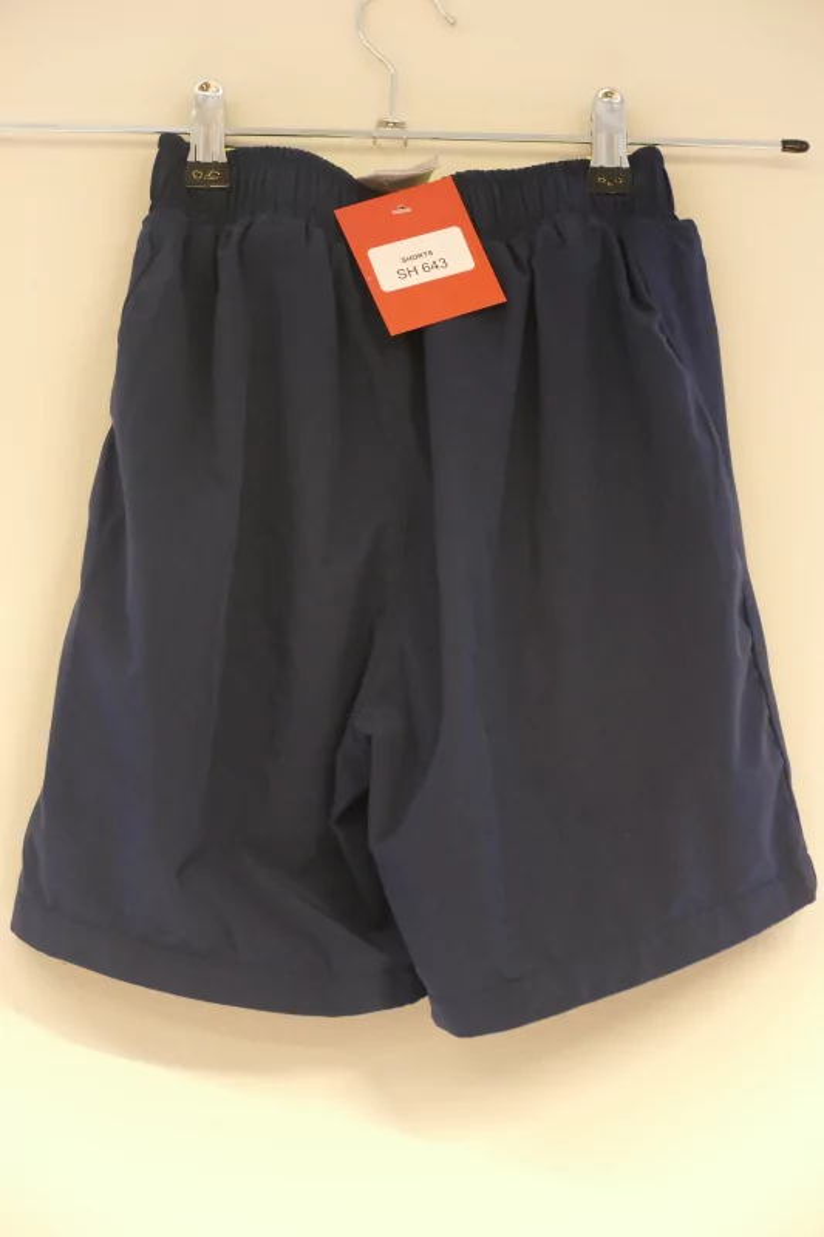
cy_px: 618
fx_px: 4637
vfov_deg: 15.2
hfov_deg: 10.2
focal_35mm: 135
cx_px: 412
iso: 1600
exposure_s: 1/25
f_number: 3.9
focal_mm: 49.07
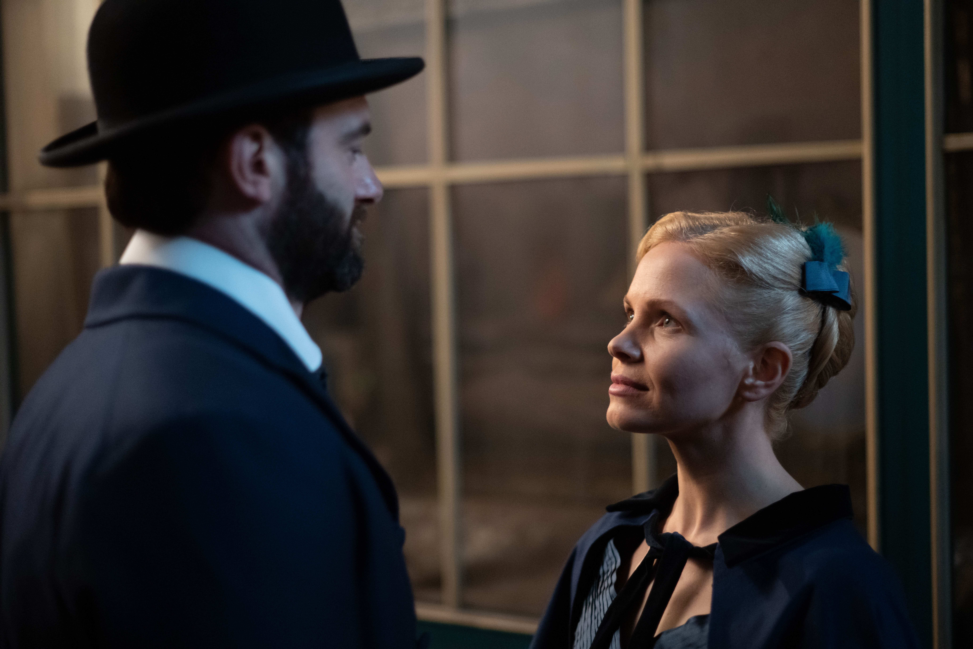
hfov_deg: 39.6
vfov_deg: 27.0
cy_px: 324
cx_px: 486
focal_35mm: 50
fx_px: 1351
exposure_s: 1/100
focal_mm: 50
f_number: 1.4
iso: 3200
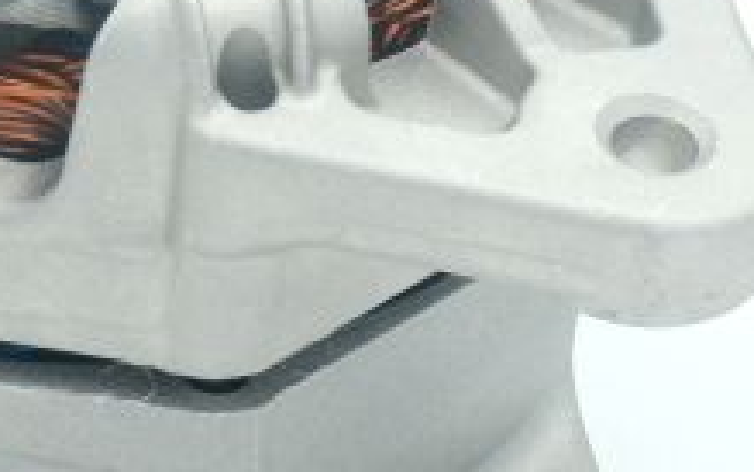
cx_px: 93
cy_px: -16
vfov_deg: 8.2
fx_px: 3289
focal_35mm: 160
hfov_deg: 13.0
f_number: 11
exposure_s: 1/20
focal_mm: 28.8
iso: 200
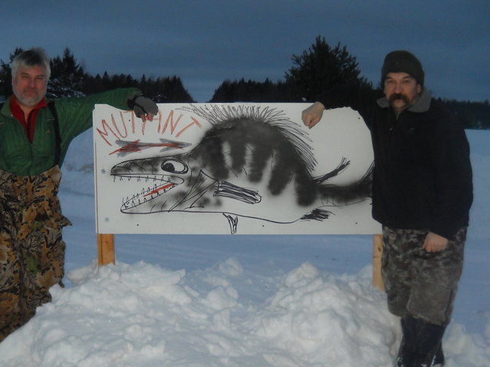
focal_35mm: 52
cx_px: 207
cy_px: 200
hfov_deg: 36.7
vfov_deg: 28.0
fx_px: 736
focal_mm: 6.72
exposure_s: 1/30
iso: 200
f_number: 3.1
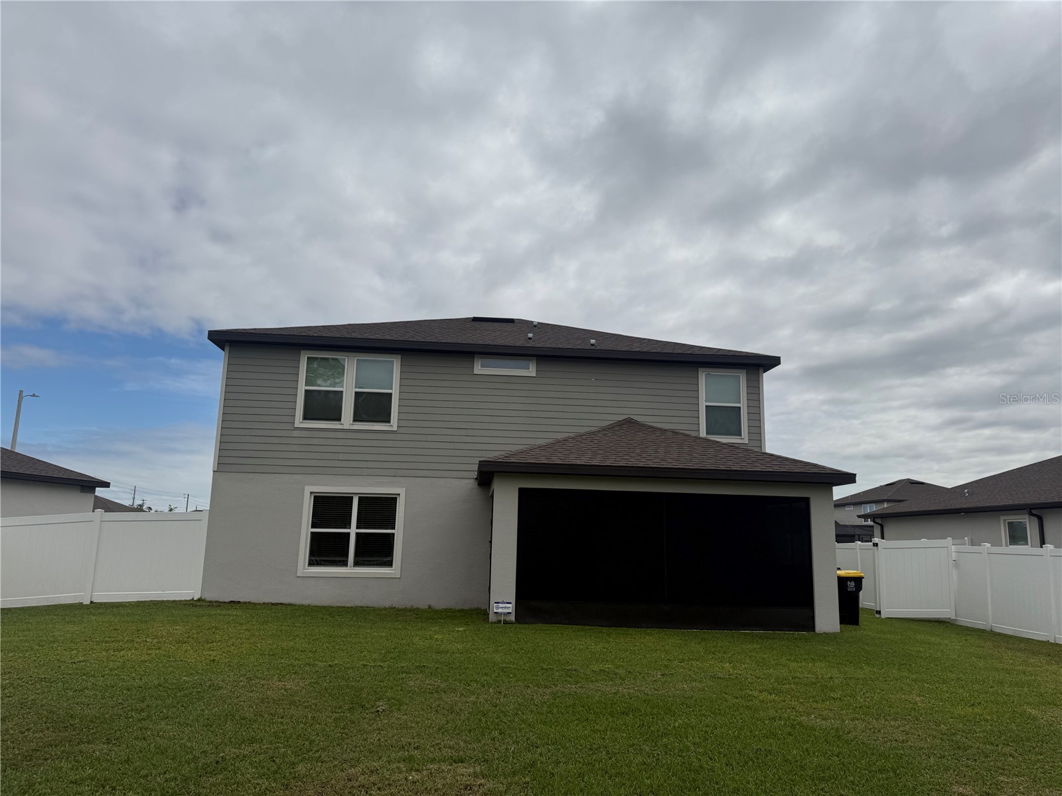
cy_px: 398
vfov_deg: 56.8
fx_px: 736
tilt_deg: +10.1
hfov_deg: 71.6
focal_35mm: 24
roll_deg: -1.3
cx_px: 531
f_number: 1.78
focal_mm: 6.76
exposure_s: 1/11905
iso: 80
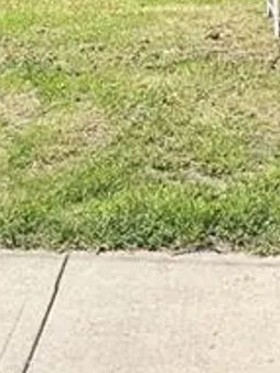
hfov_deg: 14.1
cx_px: 131
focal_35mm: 105
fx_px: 1131
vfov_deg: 17.2
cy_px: -154
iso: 50
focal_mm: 5.7
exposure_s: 1/2632
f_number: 1.5
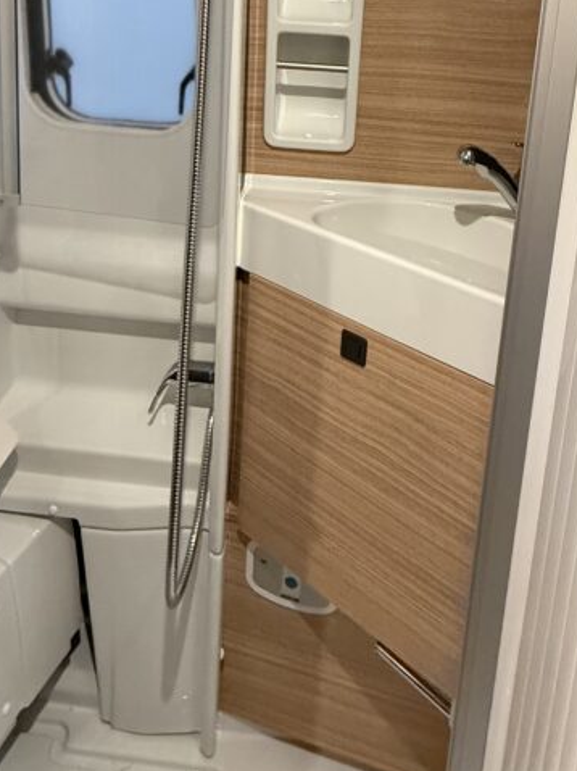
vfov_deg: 52.3
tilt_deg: -8.2
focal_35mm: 30
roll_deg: -2.7
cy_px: 68
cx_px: 314
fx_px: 667
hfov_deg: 46.7
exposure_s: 1/60
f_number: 2.2
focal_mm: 2.22
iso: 640
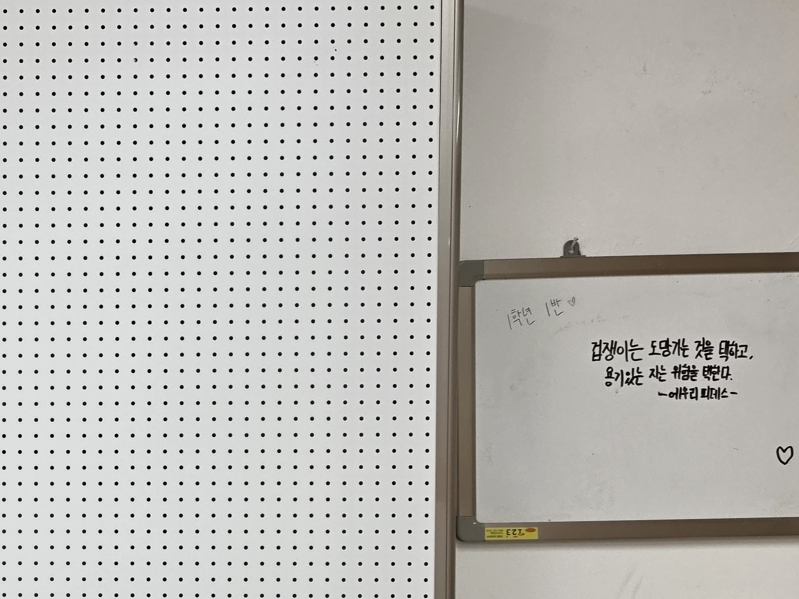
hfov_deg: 29.6
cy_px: 503
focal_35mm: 59
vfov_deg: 24.3
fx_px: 1362
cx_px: -69
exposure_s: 1/180
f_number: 1.4
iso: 64
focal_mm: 6.5
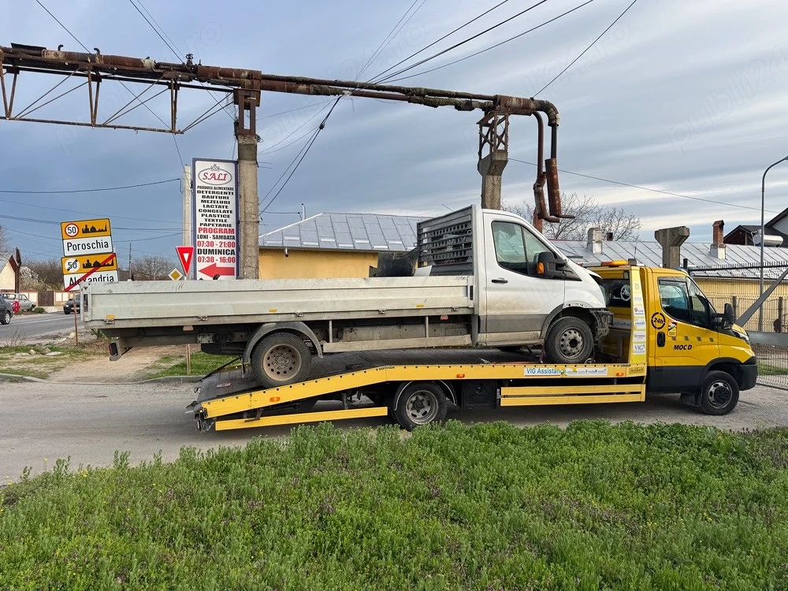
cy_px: 296
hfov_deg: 71.6
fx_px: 546
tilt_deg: +0.5
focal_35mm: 24
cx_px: 394
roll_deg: +0.5
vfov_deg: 56.8
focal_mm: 6.76
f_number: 1.78
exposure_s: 1/1076
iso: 80
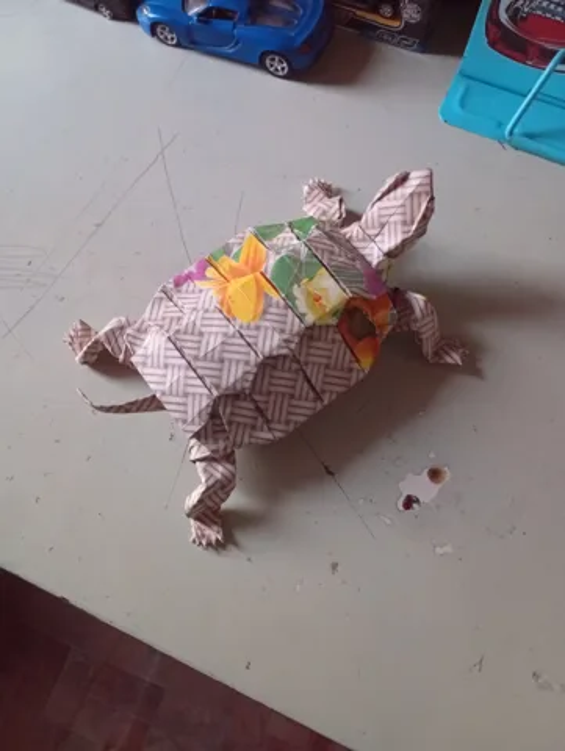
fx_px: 565
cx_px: 282
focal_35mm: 26
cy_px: 376
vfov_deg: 67.2
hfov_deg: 53.1
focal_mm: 3.96
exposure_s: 1/16.7
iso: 3000
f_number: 1.8
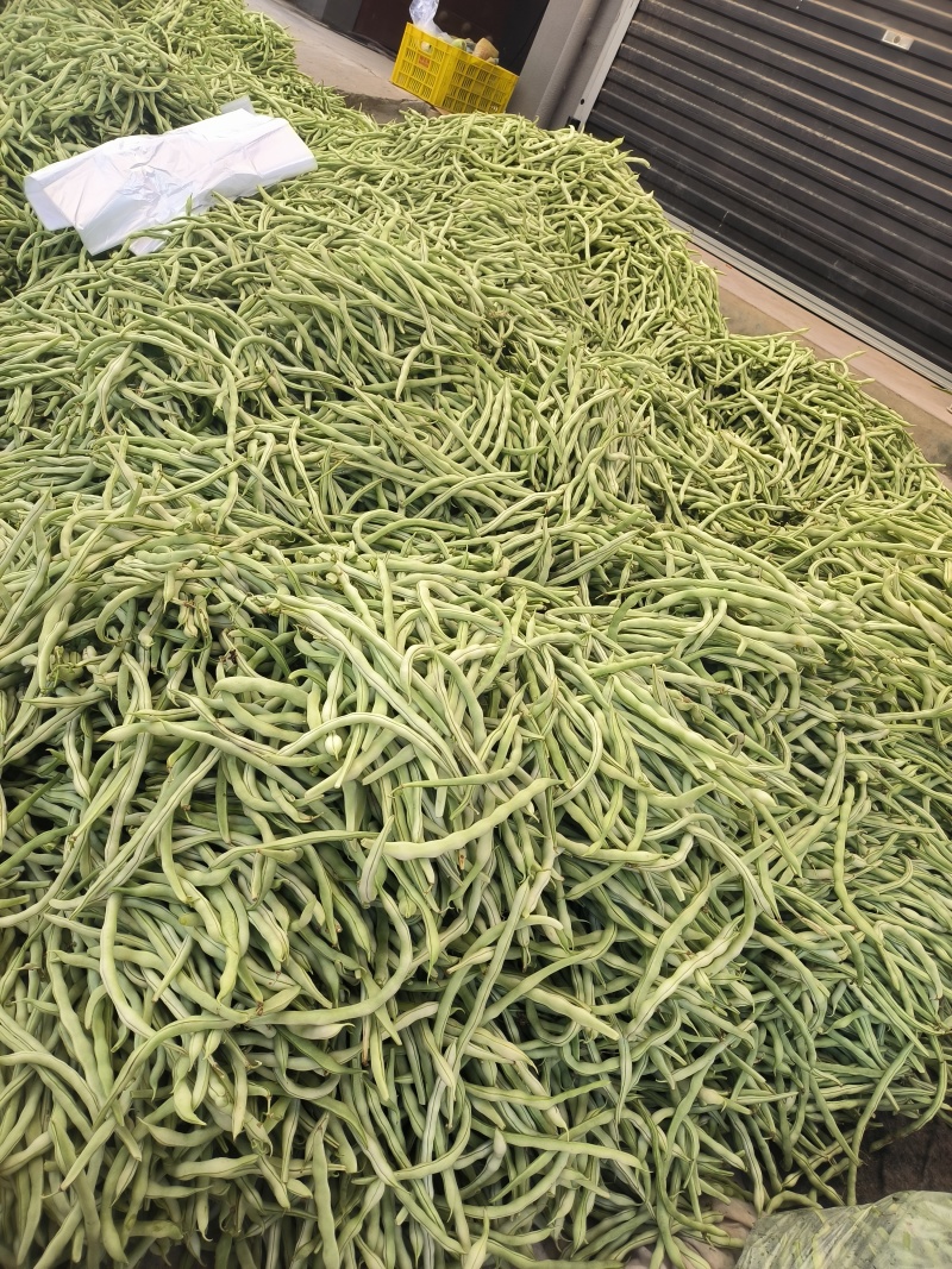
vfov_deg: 69.4
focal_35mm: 25
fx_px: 917
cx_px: 476
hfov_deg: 54.9
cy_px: 634
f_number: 1.79
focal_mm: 4.71
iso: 100
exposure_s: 1/100
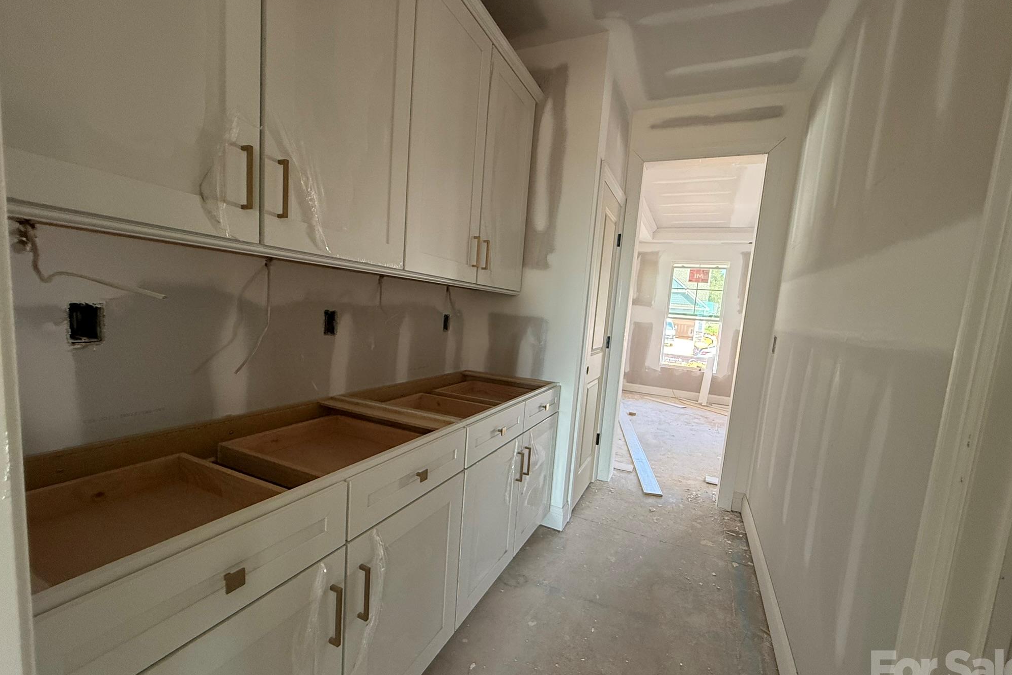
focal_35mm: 15
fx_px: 422
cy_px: 359
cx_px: 512
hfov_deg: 100.4
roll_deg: -5.1
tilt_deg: -7.9
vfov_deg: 77.2
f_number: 2.2
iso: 250
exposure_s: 1/99
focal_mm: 2.22
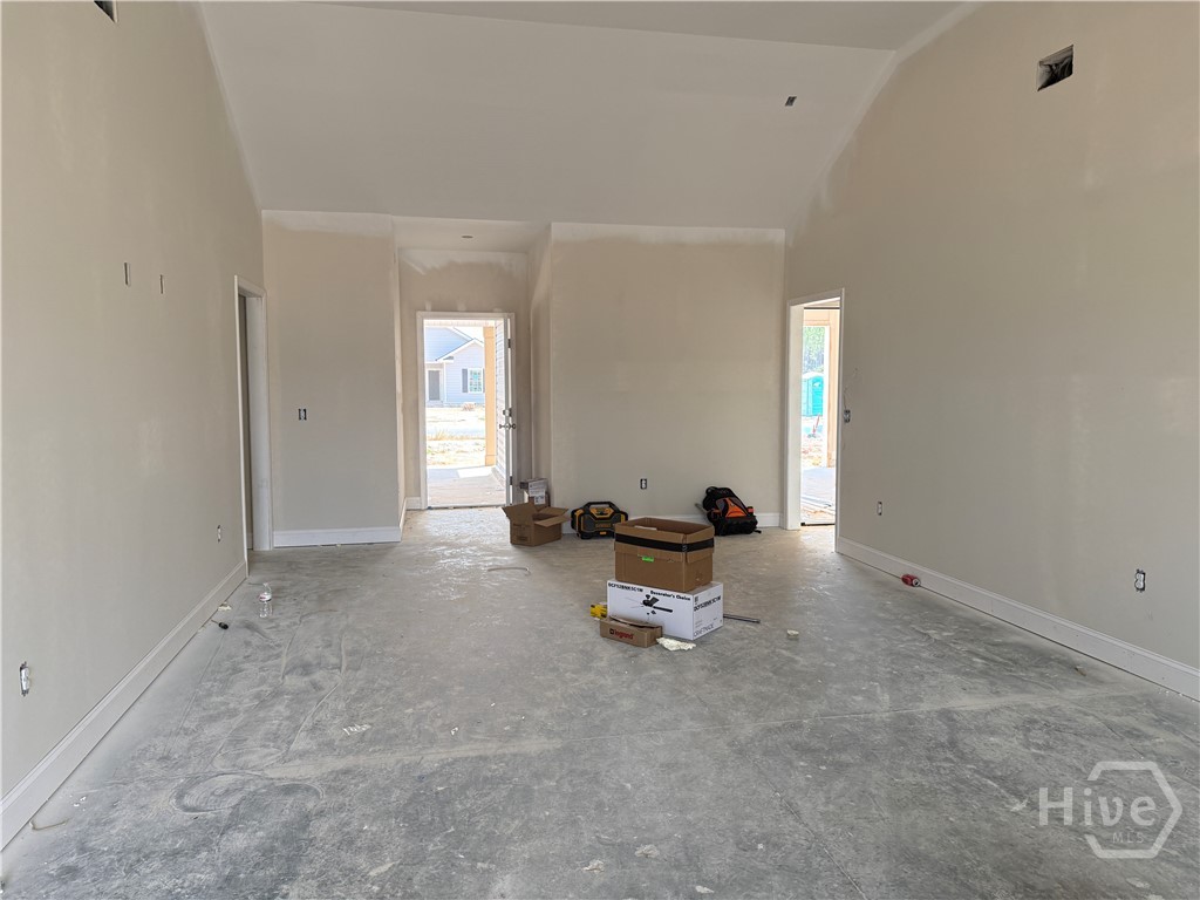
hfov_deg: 71.6
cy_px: 450
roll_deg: +1.6
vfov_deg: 56.8
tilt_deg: -3.4
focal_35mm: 24
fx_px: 832
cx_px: 600
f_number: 1.78
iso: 160
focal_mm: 6.76
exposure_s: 1/243
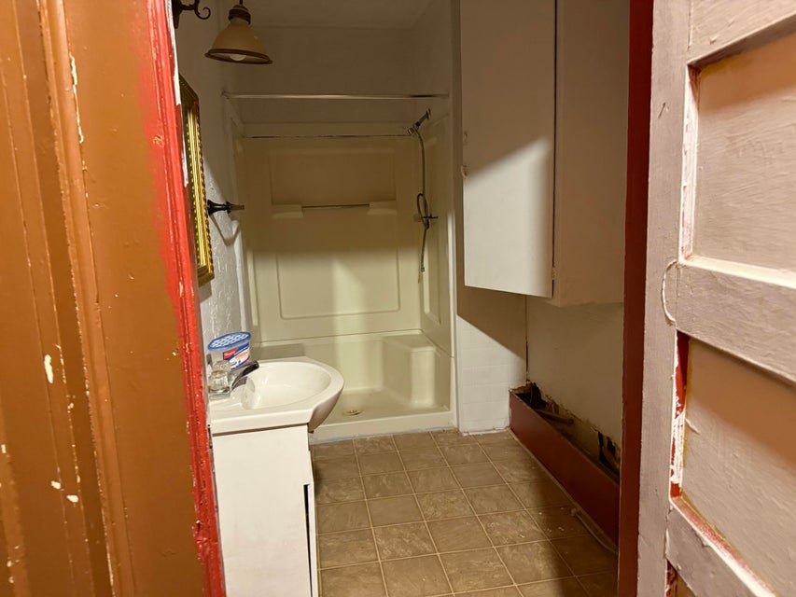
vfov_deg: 56.8
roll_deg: +1.2
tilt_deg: -6.1
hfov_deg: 71.6
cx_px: 398
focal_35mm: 24
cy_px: 298
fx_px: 552
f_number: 1.78
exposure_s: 1/40
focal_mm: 6.76
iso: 640
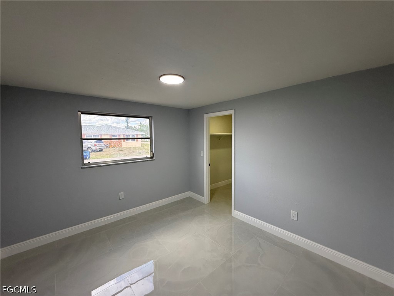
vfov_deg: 85.7
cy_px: 148
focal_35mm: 14
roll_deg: +0.8
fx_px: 159
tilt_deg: -2.1
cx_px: 197
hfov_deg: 102.1
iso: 125
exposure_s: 1/120
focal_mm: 2.22
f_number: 2.2
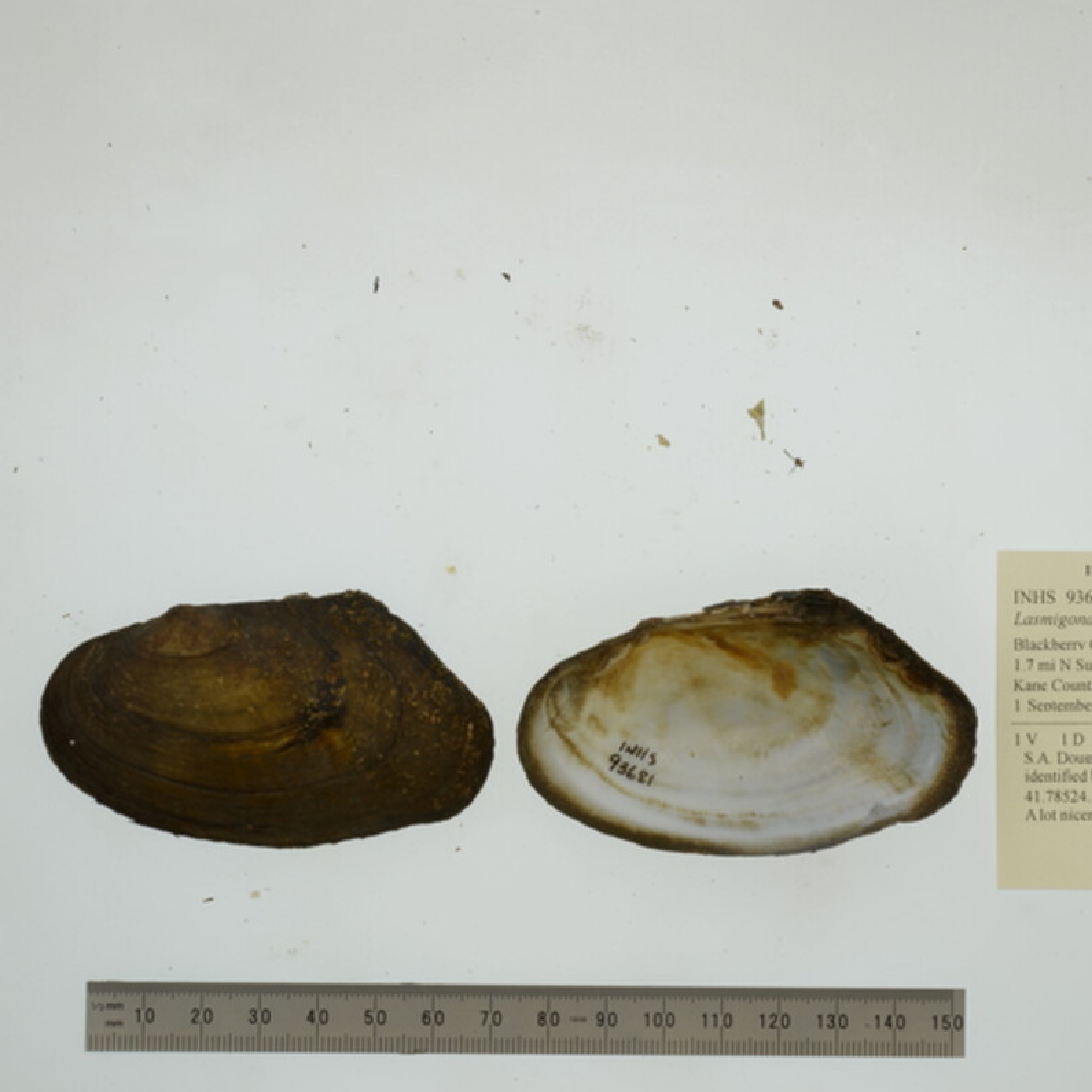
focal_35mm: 77
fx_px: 2748
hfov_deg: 22.4
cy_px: 545
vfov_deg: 22.5
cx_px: 709
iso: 100
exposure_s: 1/10
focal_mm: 60
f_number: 32
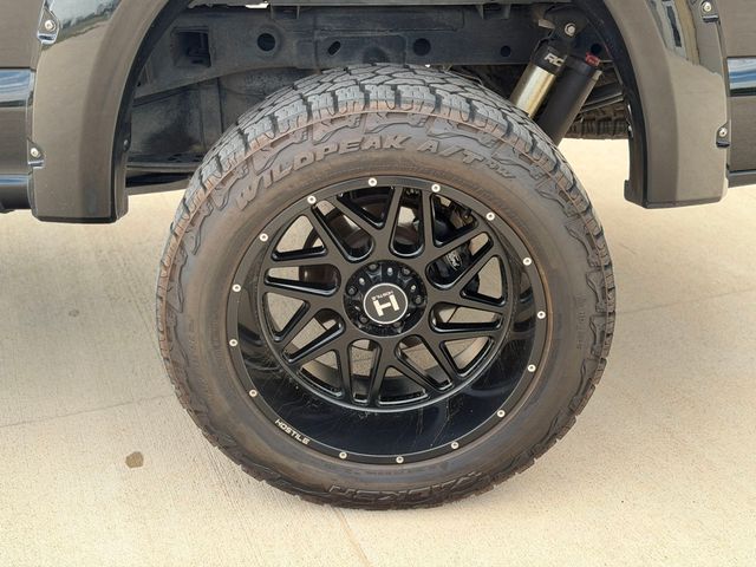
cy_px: 284
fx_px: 1048
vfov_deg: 30.3
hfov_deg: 39.7
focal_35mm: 48
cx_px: 378
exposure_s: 1/202
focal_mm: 6.76
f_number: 1.78
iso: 100
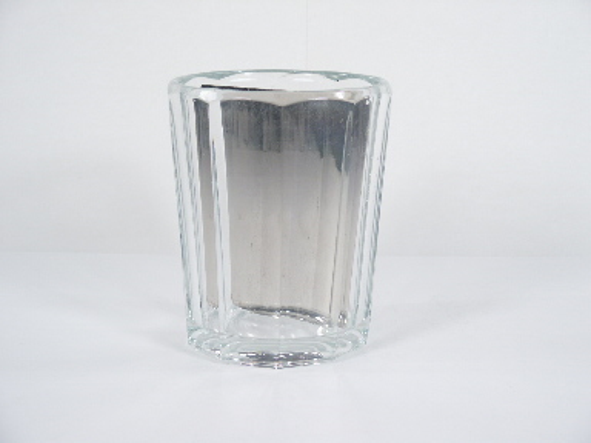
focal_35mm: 78
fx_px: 1332
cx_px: 296
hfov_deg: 25.0
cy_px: 222
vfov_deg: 18.9
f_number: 3.6
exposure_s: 1/125
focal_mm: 15.65
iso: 64
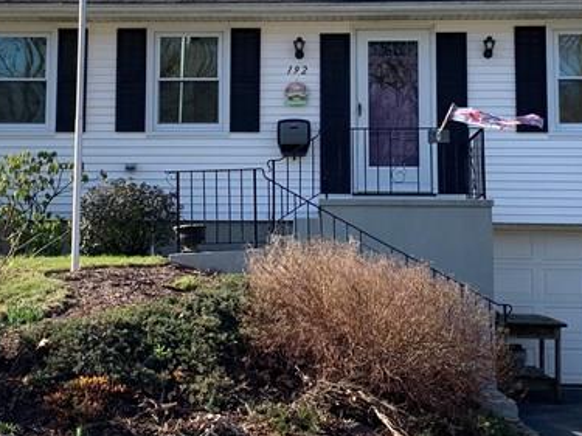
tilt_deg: +8.0
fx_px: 1193
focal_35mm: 71
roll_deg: -0.4
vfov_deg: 20.6
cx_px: 256
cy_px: 144
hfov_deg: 27.4
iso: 25
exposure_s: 1/835
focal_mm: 4.25
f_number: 1.8
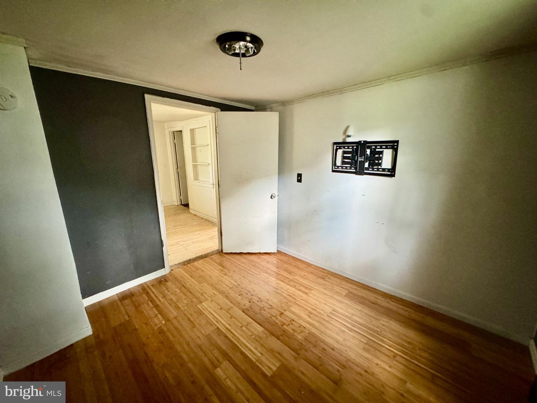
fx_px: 217
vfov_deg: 85.7
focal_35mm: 14
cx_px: 268
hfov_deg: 102.1
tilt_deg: -13.5
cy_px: 202
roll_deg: +1.6
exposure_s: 1/60
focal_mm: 2.22
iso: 1250
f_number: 2.2
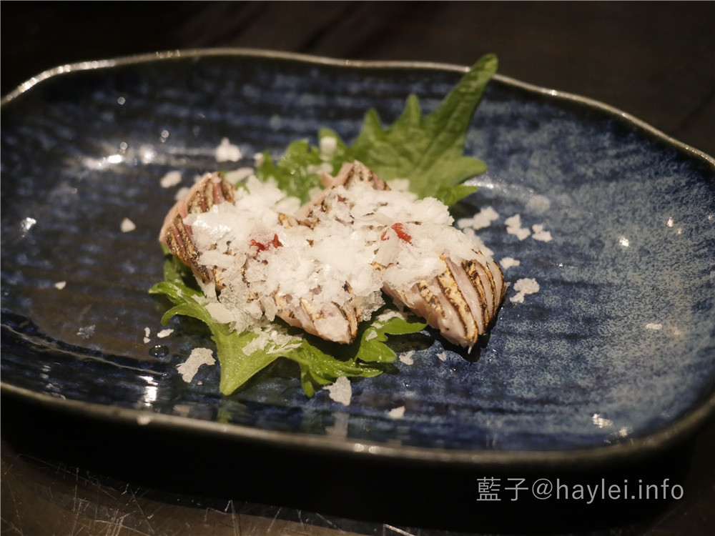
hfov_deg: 46.8
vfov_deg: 36.0
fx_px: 826
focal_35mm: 40
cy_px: 268
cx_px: 358
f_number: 2.5
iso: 2500
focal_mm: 20
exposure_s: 1/60
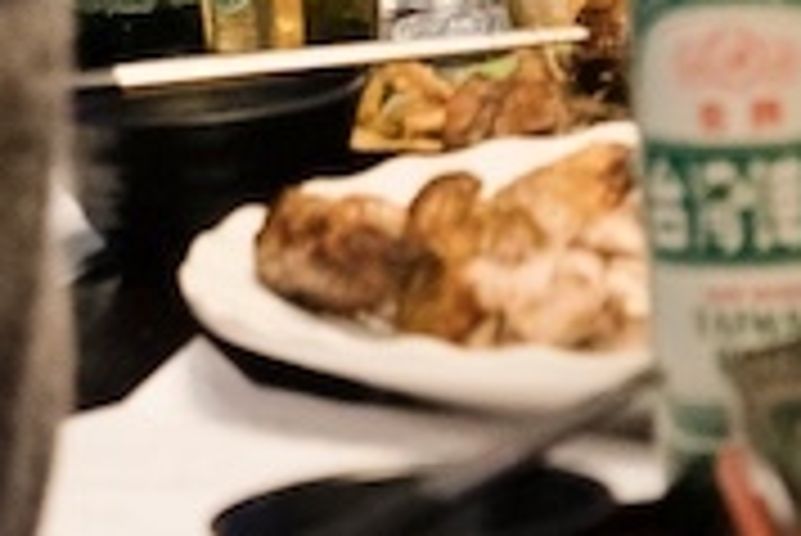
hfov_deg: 4.4
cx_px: 1004
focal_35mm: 471
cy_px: -592
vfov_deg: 2.9
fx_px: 10488
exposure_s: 1/160
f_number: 2.8
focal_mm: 56
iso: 3200
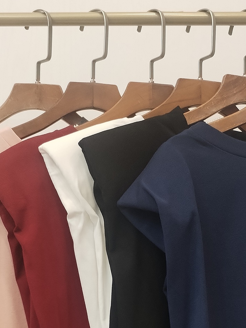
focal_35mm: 74
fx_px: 702
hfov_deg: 19.9
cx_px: 149
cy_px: 311
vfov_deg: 25.3
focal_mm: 4.75
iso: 483
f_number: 1.8
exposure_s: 1/50
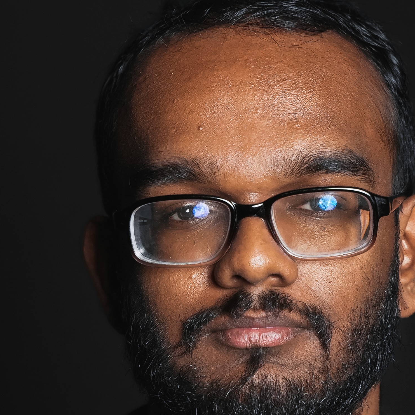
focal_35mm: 271
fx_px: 3681
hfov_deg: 6.5
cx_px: 248
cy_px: 280
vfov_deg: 6.4
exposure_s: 1/50
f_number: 2.8
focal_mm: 67.6
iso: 640
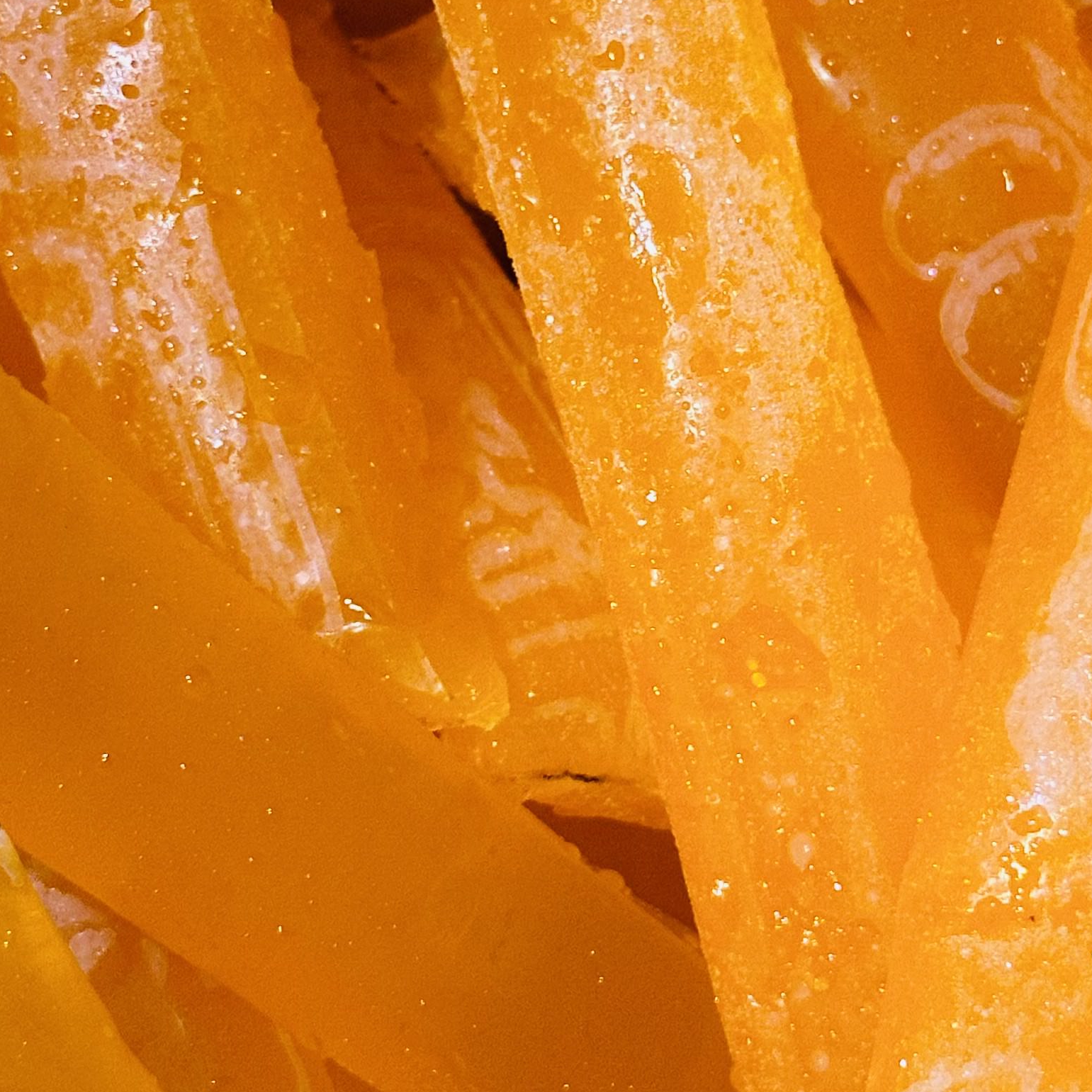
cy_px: 536
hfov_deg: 15.7
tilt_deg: -70.8
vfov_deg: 15.7
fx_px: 3962
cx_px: 617
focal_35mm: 111
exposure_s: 1/60
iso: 200
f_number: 1.78
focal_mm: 6.86
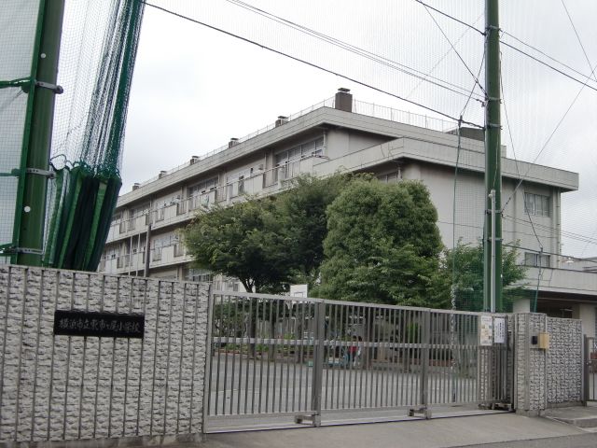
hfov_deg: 41.2
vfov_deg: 31.5
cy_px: 224
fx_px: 793
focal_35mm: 46
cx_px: 298
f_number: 3.3
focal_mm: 8.2
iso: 64
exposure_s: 1/640
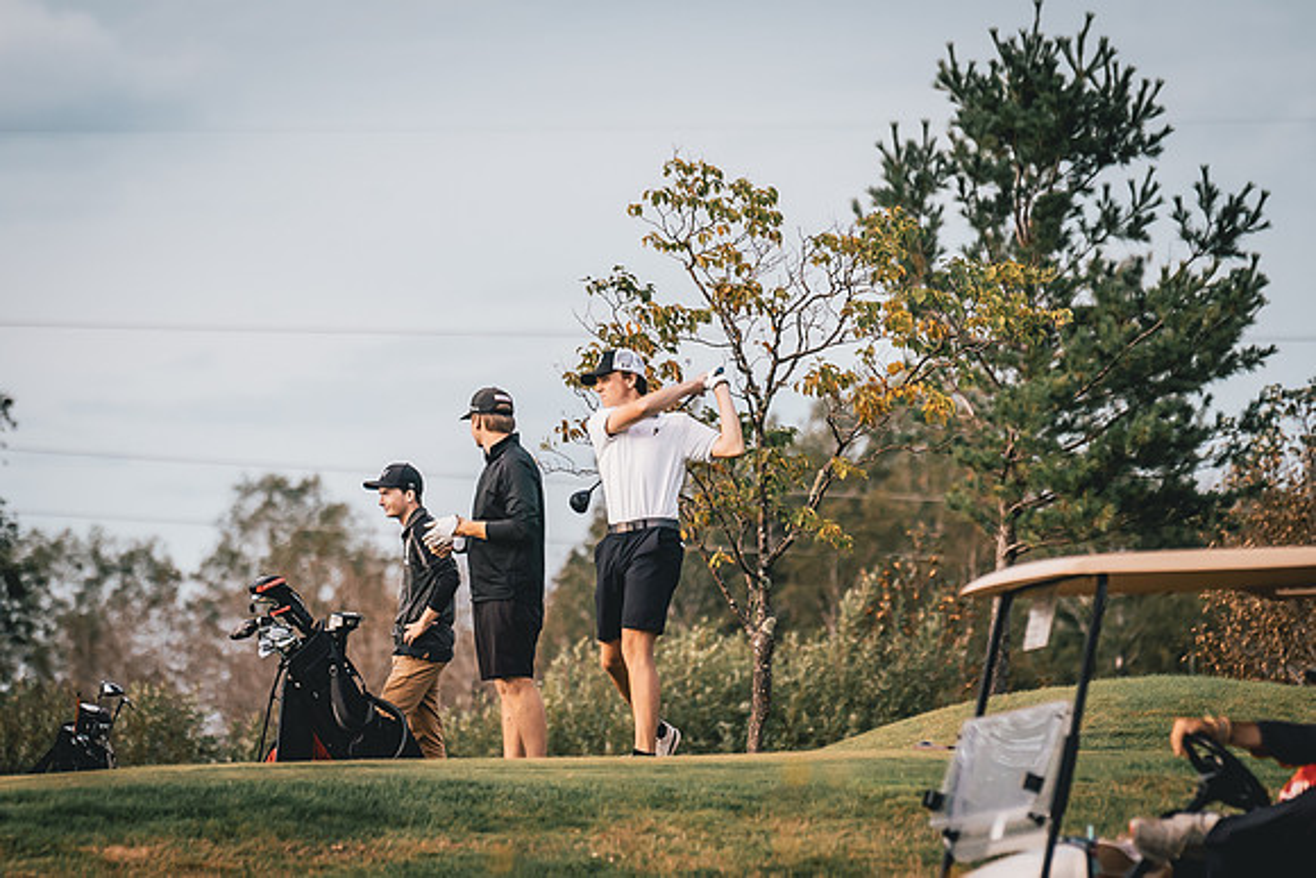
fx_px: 10556
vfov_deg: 4.8
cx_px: 587
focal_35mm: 289
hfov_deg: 7.1
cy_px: 543
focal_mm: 150
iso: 400
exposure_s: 1/4000
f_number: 2.8
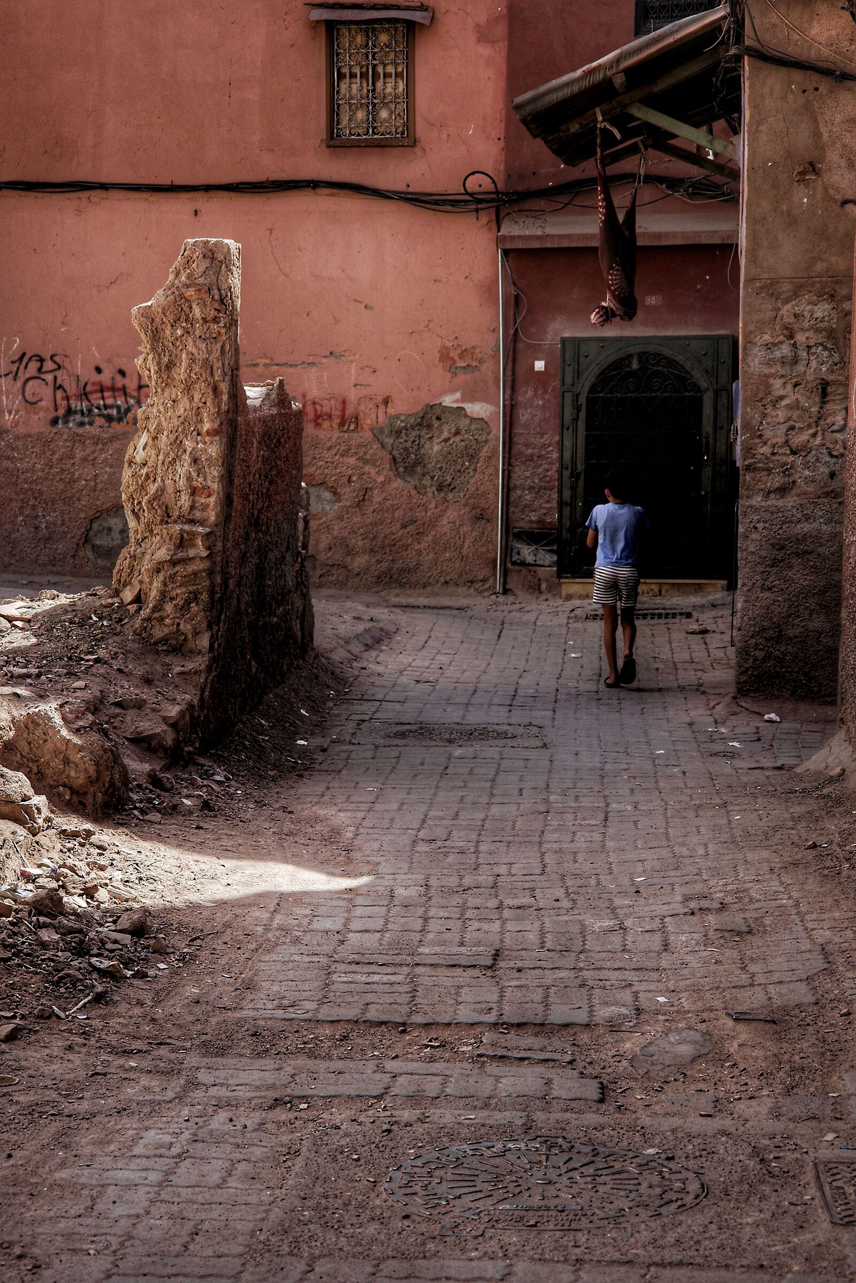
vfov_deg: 27.0
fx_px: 2675
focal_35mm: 75
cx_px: 428
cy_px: 642
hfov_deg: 18.2
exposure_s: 1/400
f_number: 5
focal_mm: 39.1
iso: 100
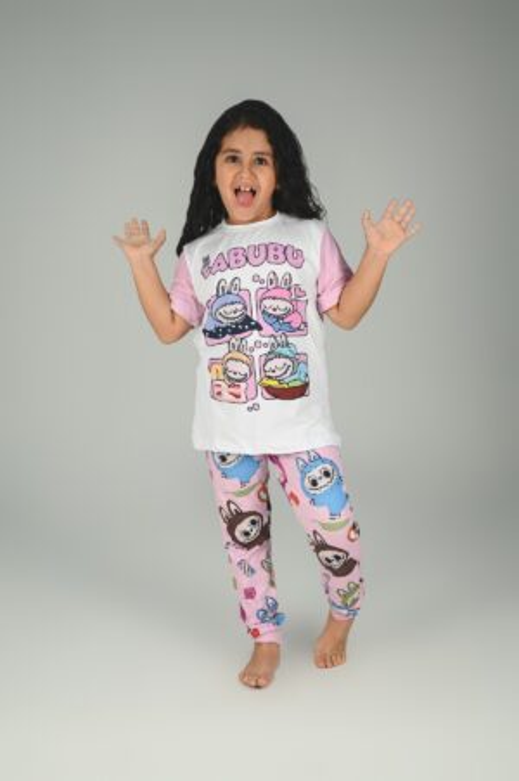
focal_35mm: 36
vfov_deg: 53.2
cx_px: 260
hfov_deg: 36.8
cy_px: 390
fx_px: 780
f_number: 2.8
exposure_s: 1/200
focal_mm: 36
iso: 200
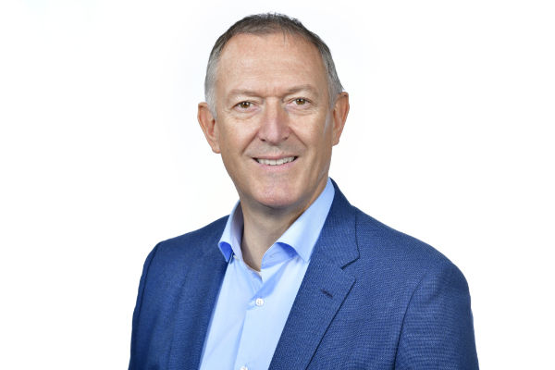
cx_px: 278
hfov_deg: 19.5
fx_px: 1619
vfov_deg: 13.0
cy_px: 185
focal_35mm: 105
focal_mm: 105
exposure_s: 1/160
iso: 200
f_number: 9
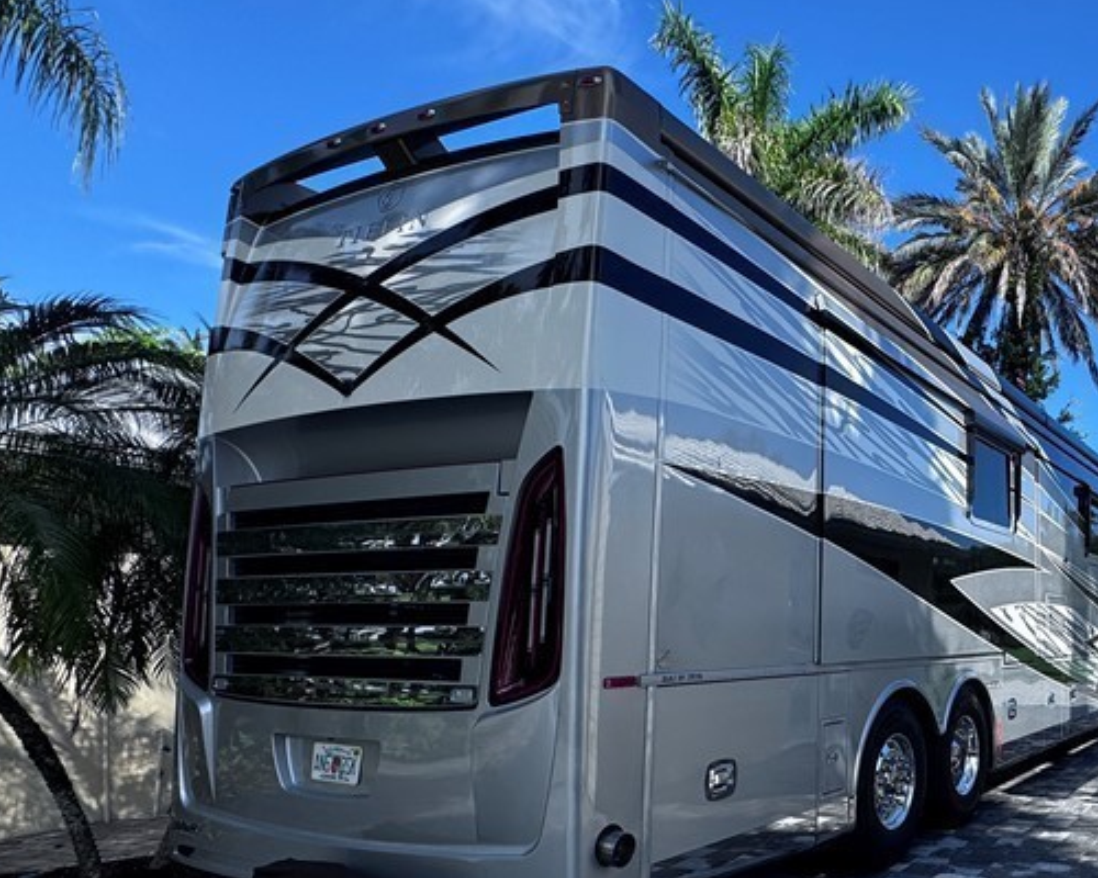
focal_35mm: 28
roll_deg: -1.5
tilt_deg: +5.7
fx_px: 910
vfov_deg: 51.1
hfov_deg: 55.7
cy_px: 536
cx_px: 942
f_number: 2.2
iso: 50
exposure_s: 1/1709
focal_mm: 2.22
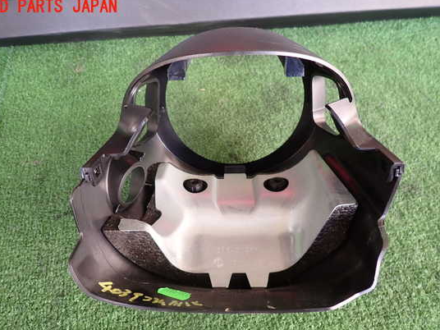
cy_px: 181
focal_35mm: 28
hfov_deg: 63.4
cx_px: 214
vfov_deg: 49.7
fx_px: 356
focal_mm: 4.5
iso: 160
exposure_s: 1/60
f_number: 2
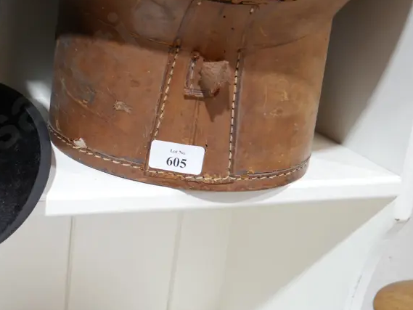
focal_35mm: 54
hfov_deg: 34.1
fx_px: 644
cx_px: 63
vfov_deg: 26.8
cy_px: 85
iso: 800
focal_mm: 15
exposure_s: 1/60
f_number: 3.6
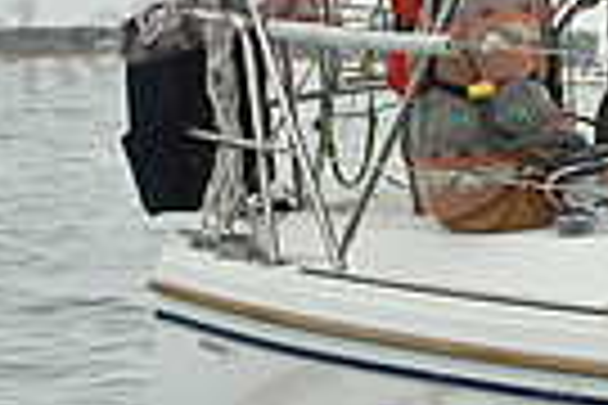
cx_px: 820
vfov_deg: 3.5
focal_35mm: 388
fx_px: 6552
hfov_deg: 5.3
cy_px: 164
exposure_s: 1/800
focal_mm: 90
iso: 320
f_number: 10
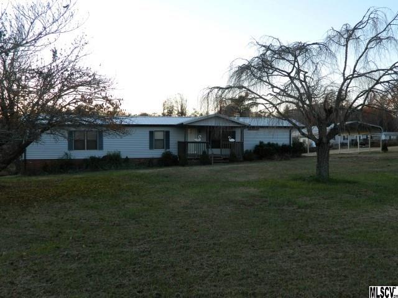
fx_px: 402
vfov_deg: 40.7
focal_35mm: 35
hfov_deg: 52.6
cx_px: 199
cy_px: 149
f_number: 3.3
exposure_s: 1/80
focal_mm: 6.2
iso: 80
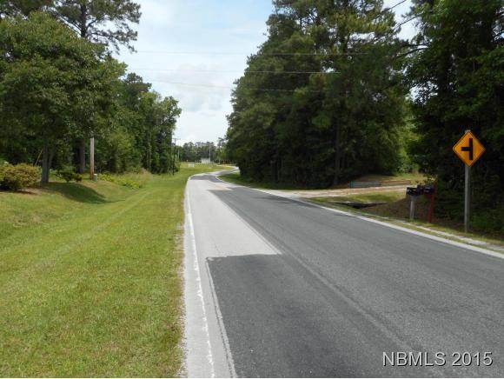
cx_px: 252
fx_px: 364
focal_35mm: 25
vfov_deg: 54.9
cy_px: 190
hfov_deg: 69.3
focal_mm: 4.5
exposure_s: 1/640
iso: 80
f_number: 3.7
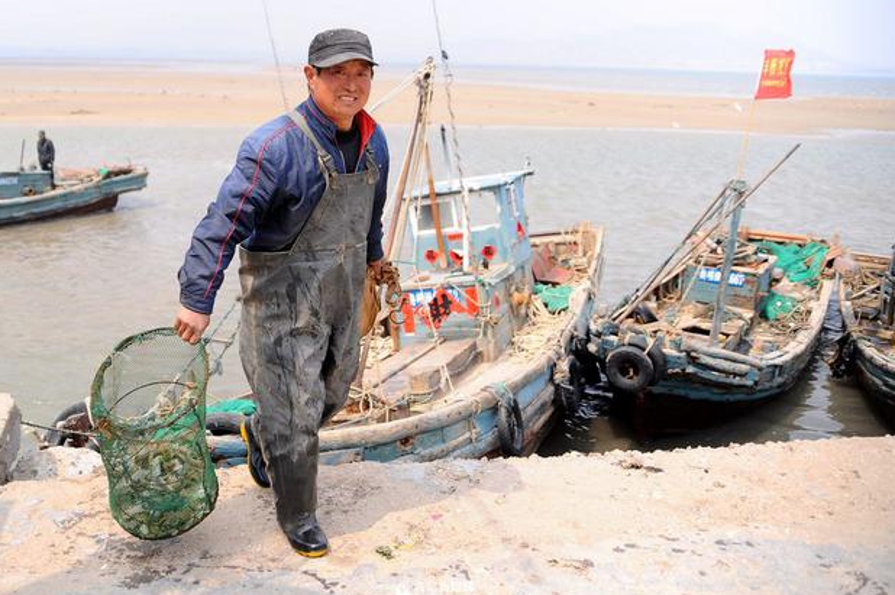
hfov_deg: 63.7
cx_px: 436
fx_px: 720
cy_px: 297
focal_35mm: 29
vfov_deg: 44.9
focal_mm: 28
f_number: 2.8
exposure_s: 1/2000
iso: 320
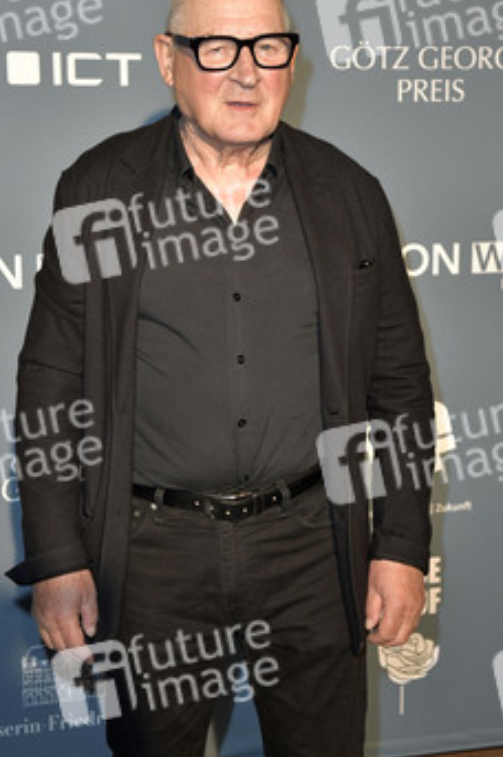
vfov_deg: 35.6
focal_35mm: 56
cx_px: 229
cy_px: 342
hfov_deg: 24.1
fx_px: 1176
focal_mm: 48
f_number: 5.6
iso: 1250
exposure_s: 1/200
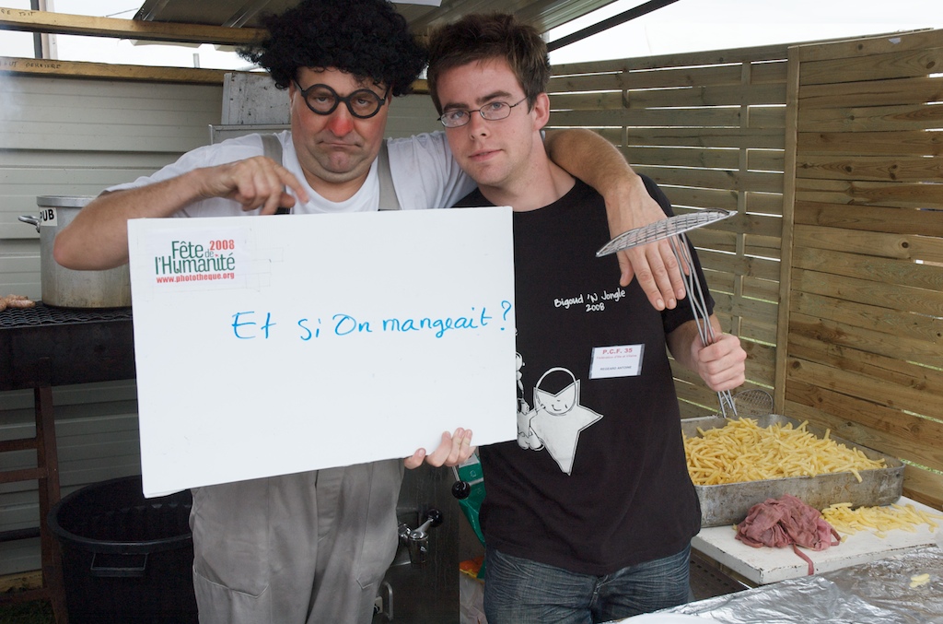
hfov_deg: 48.0
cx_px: 472
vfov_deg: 32.8
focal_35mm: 40
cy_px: 312
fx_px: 1058
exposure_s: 1/200
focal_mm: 27
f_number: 7.1
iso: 200
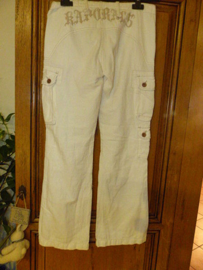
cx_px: 102
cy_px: 135
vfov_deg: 69.4
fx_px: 195
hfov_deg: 54.9
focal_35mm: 25
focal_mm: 4.5
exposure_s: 1/8
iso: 1600
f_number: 2.8
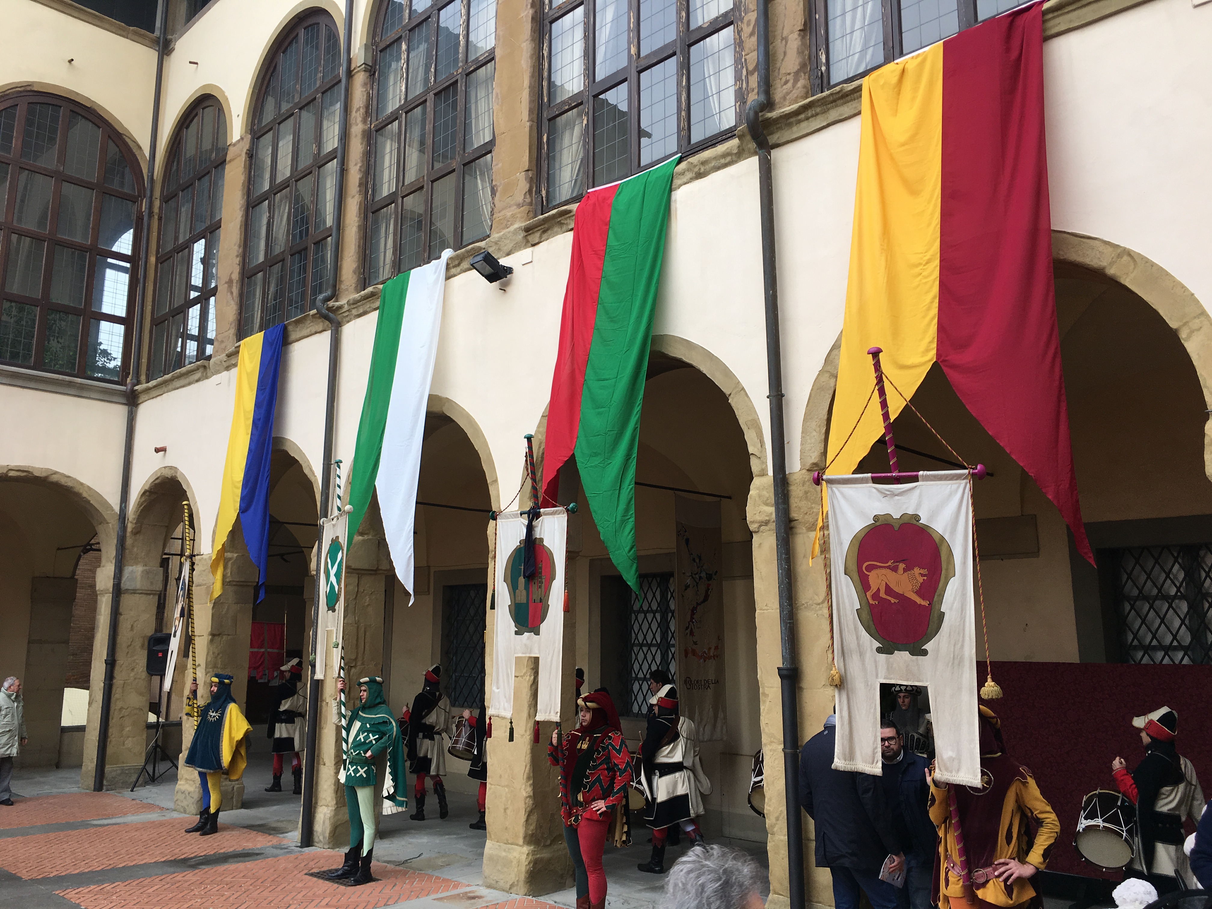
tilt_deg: +11.7
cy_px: 454
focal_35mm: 29
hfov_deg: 61.7
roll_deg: -2.0
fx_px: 1015
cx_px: 606
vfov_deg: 48.2
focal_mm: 4.15
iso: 25
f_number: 2.2
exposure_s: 1/202
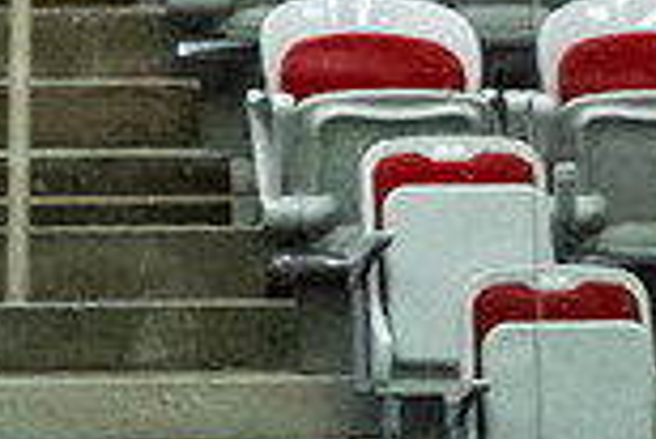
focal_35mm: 982
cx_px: 1525
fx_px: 17911
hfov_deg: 2.1
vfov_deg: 1.4
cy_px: 856
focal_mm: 160
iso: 3200
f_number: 2.8
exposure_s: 1/640
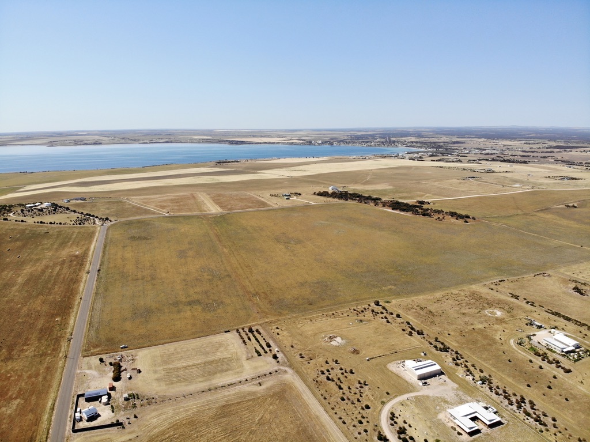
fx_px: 409
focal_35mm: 24
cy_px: 221
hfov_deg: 71.6
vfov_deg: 56.8
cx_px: 295
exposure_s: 1/1093
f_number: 2.8
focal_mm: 4.5
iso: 100
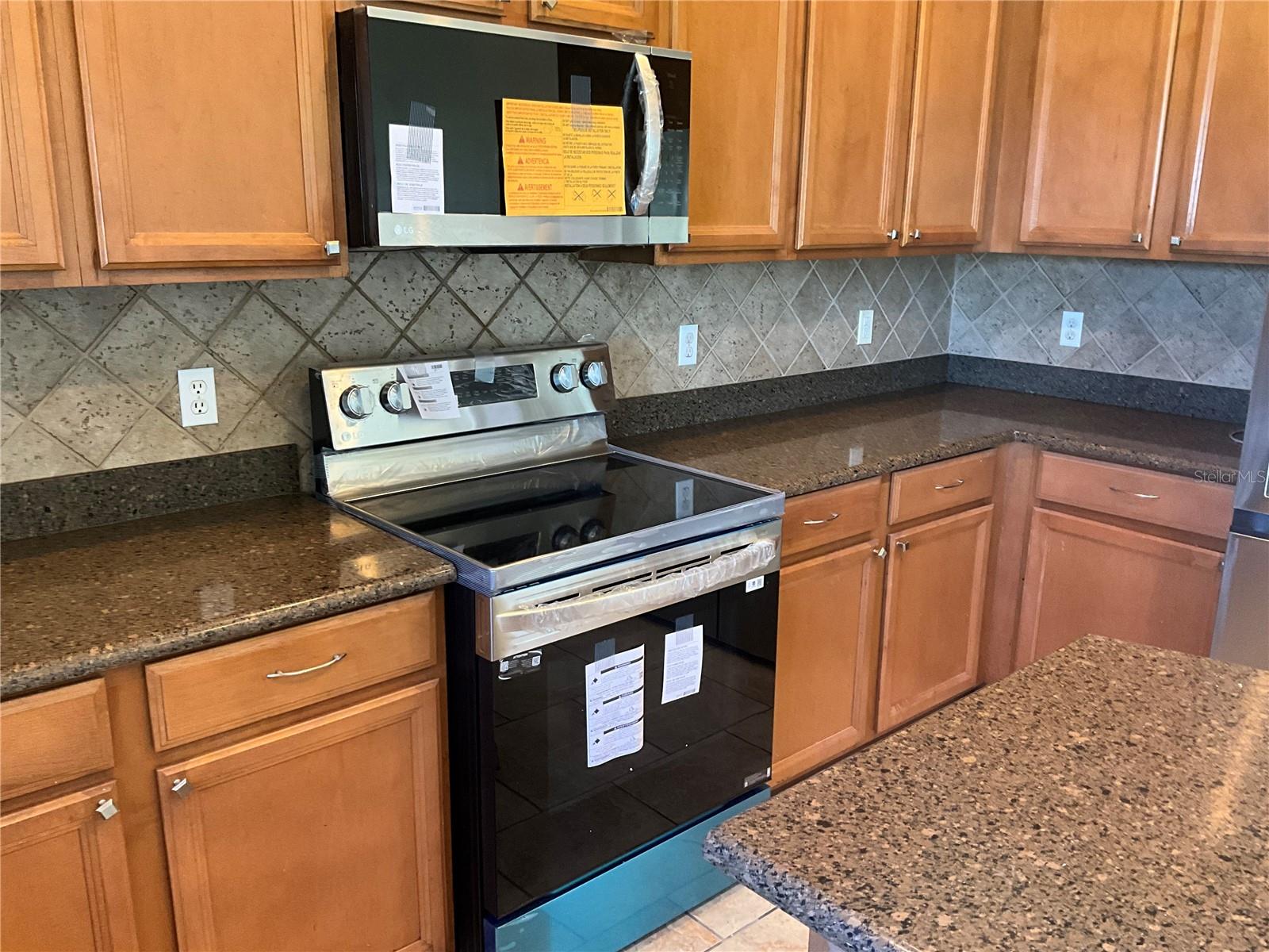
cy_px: 476
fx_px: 1063
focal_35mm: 29
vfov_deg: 48.2
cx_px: 634
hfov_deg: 61.7
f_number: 1.8
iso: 160
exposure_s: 1/60
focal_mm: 3
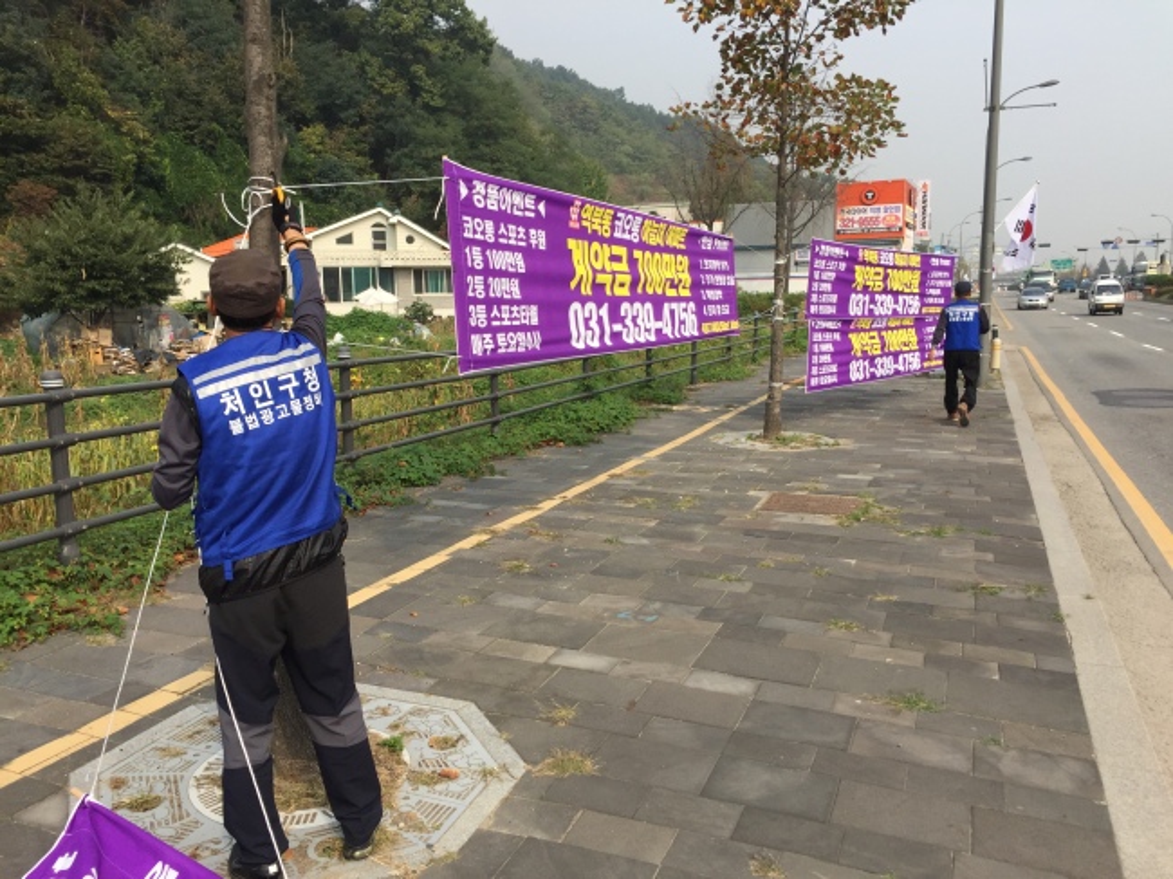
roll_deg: +0.5
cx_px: 586
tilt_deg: -8.9
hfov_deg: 61.7
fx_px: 982
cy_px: 440
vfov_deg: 48.2
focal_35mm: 29
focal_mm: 4.15
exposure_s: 1/1412
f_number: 2.2
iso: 32
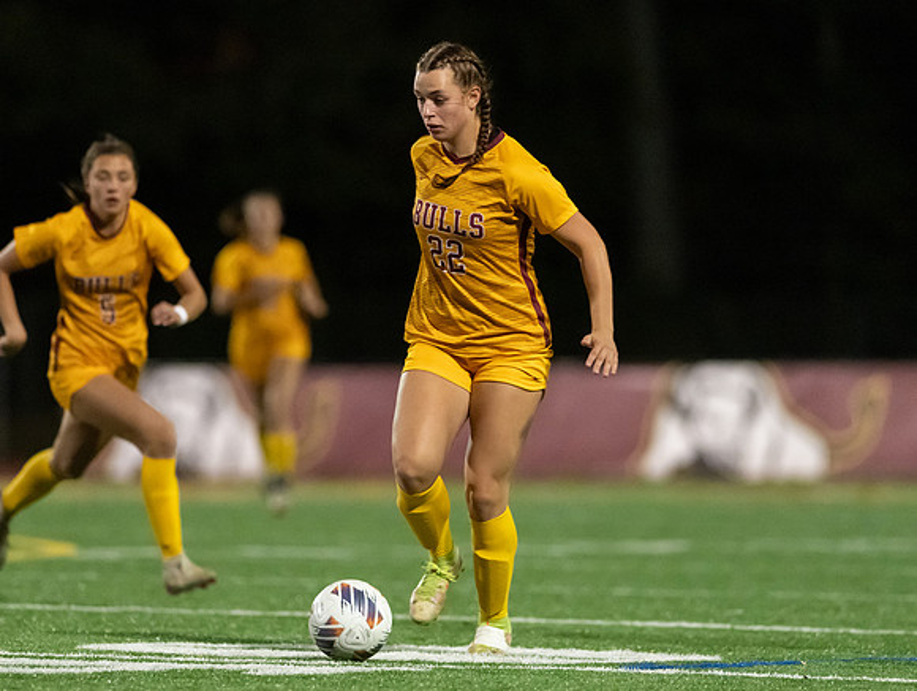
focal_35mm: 395
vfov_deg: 3.8
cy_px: 332
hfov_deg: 5.0
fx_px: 10491
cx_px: 464
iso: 16000
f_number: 2.8
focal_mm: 300
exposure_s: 1/1000
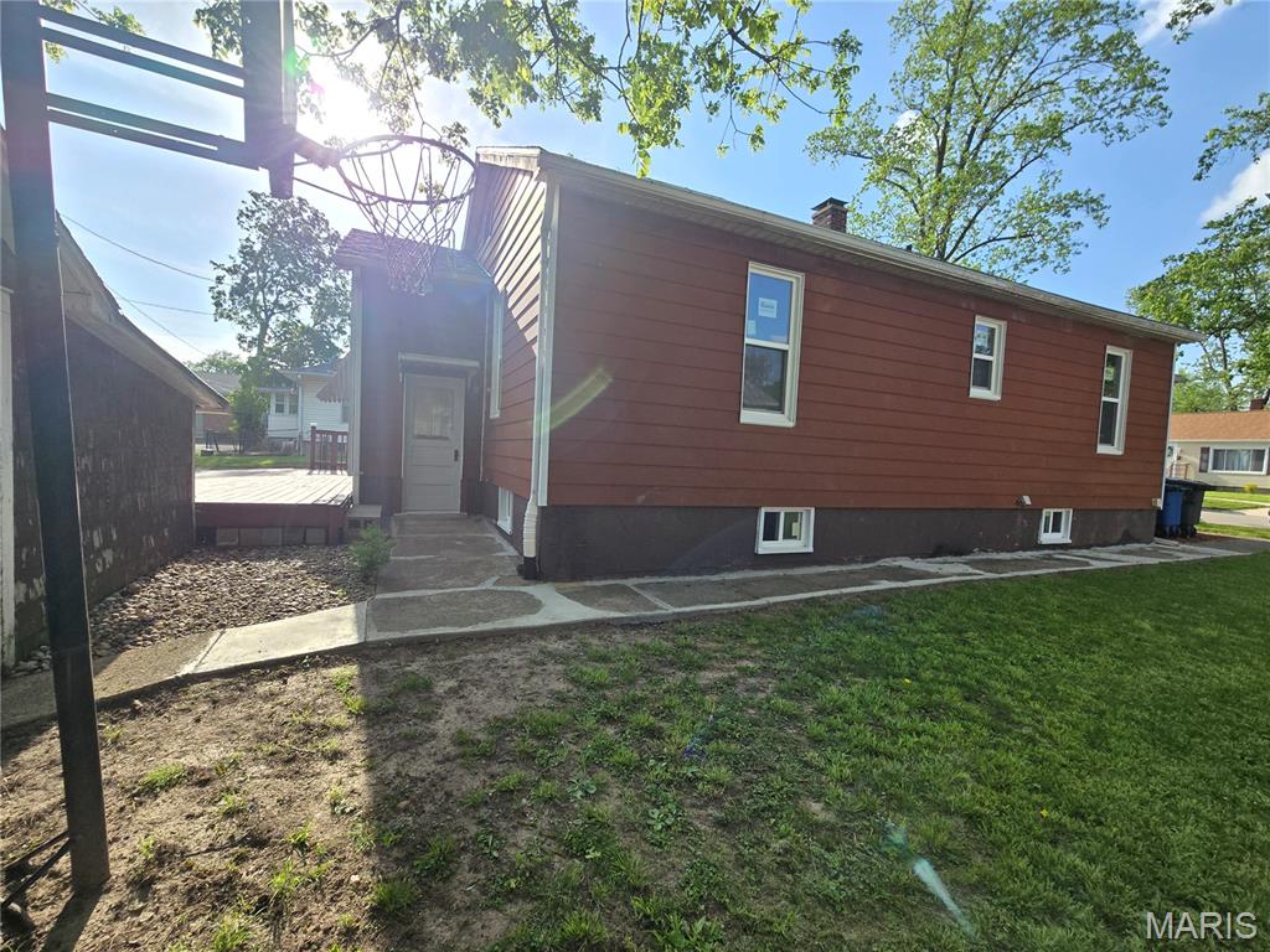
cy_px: 476
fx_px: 477
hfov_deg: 106.2
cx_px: 635
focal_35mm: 13
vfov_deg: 89.9
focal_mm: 2.2
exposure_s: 1/1208
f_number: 2.2
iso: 50
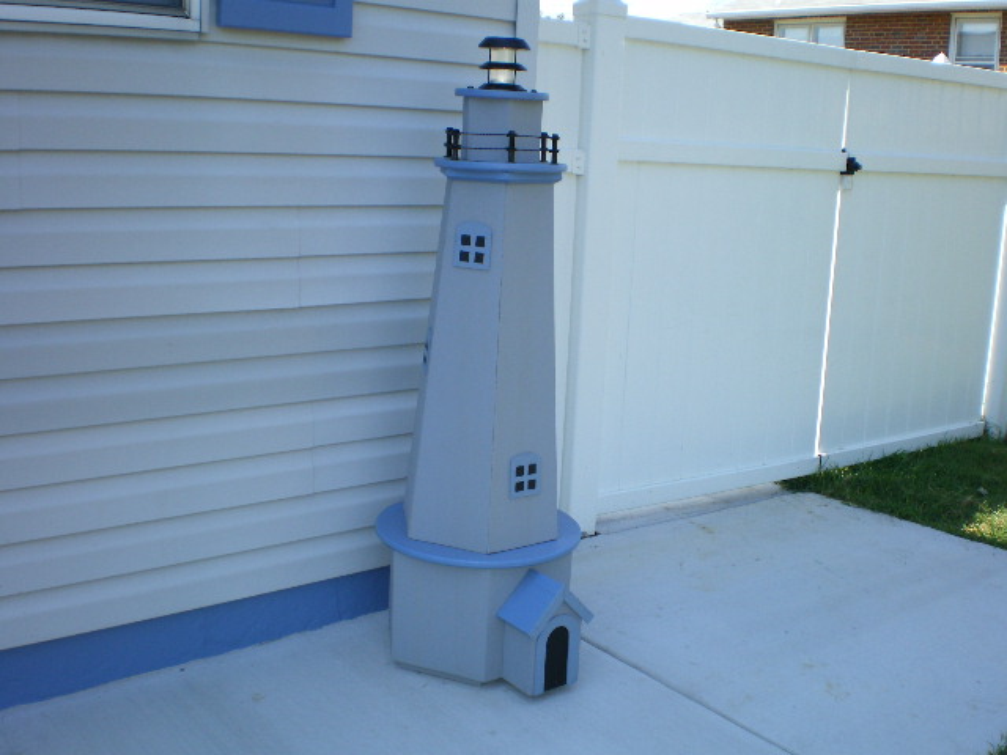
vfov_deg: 37.7
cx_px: 504
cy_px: 378
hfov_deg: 49.0
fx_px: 1105
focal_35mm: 38
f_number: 4.6
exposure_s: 1/250
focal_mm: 6.3
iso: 80
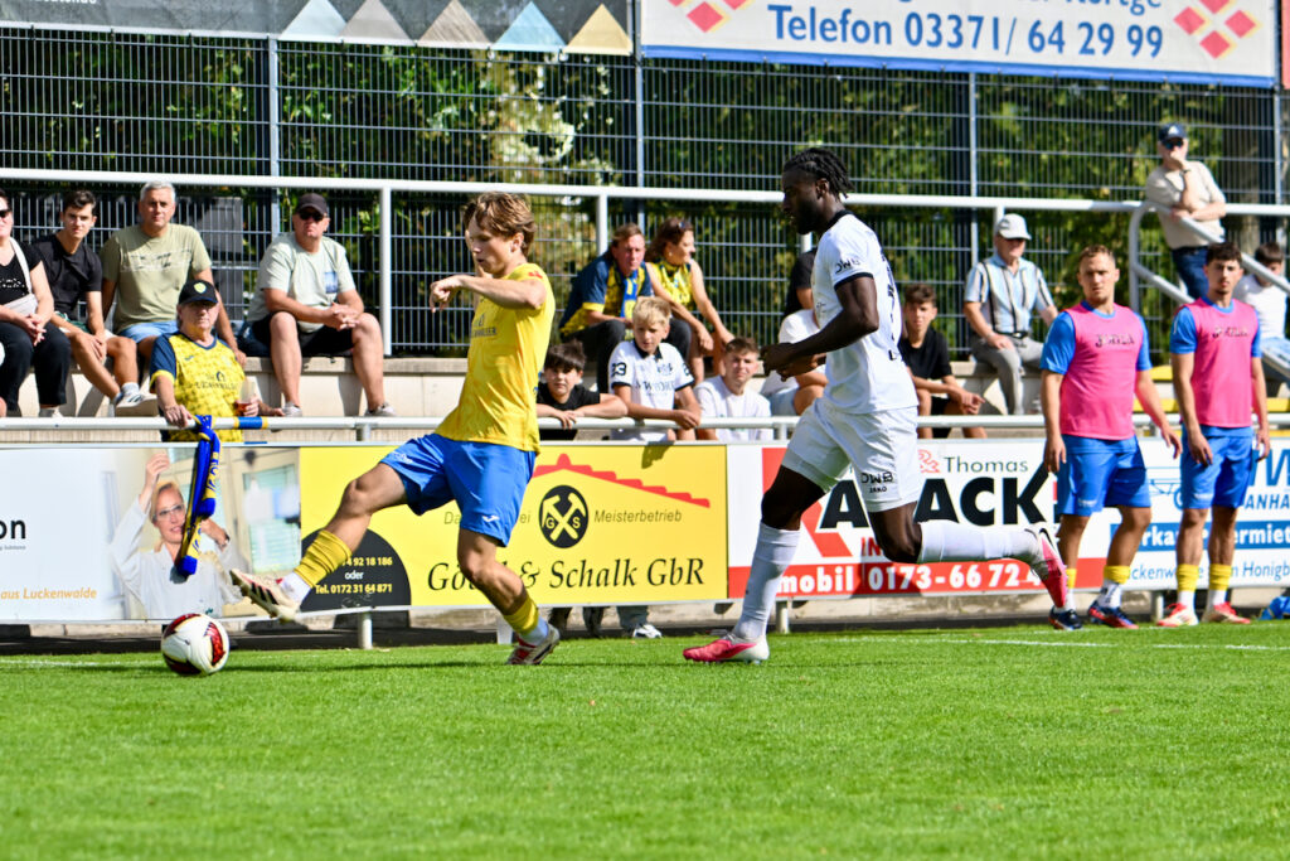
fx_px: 4300
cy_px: 430
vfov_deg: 11.4
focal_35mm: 120
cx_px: 645
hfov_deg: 17.1
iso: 200
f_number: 4.8
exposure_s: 1/2000
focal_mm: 120
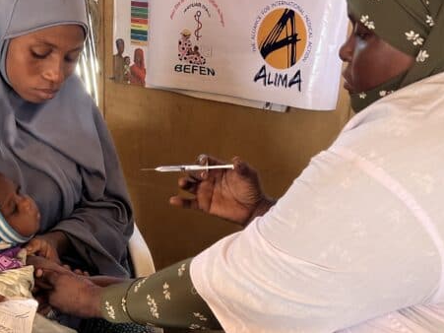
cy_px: 209
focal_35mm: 59
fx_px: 757
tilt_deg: -26.2
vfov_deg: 24.7
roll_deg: +4.8
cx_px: 186
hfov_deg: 32.6
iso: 100
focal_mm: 5.7
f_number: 1.5
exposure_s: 1/121
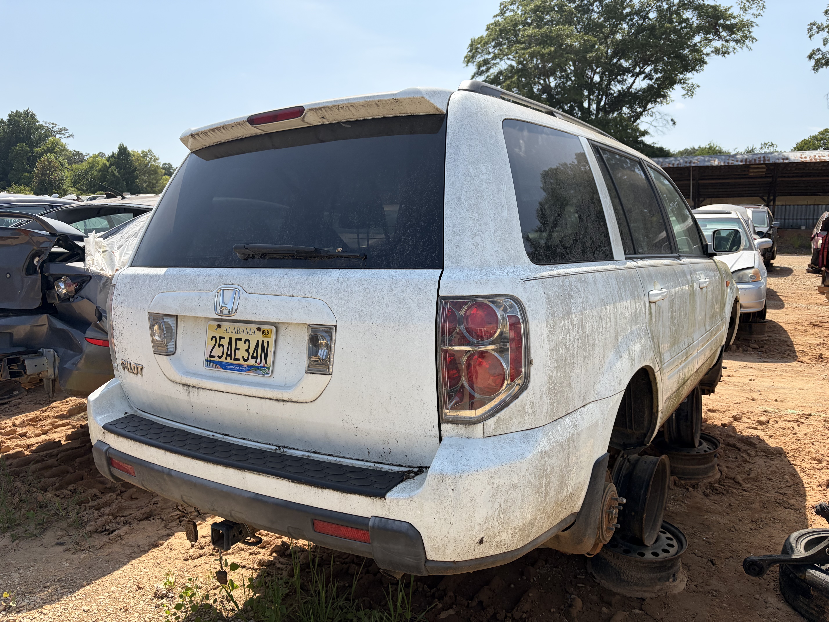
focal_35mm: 26
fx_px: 623
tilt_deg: -5.2
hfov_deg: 67.3
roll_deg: +0.6
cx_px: 414
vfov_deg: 53.1
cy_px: 311
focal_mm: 5.96
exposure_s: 1/3448
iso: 64
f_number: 1.6
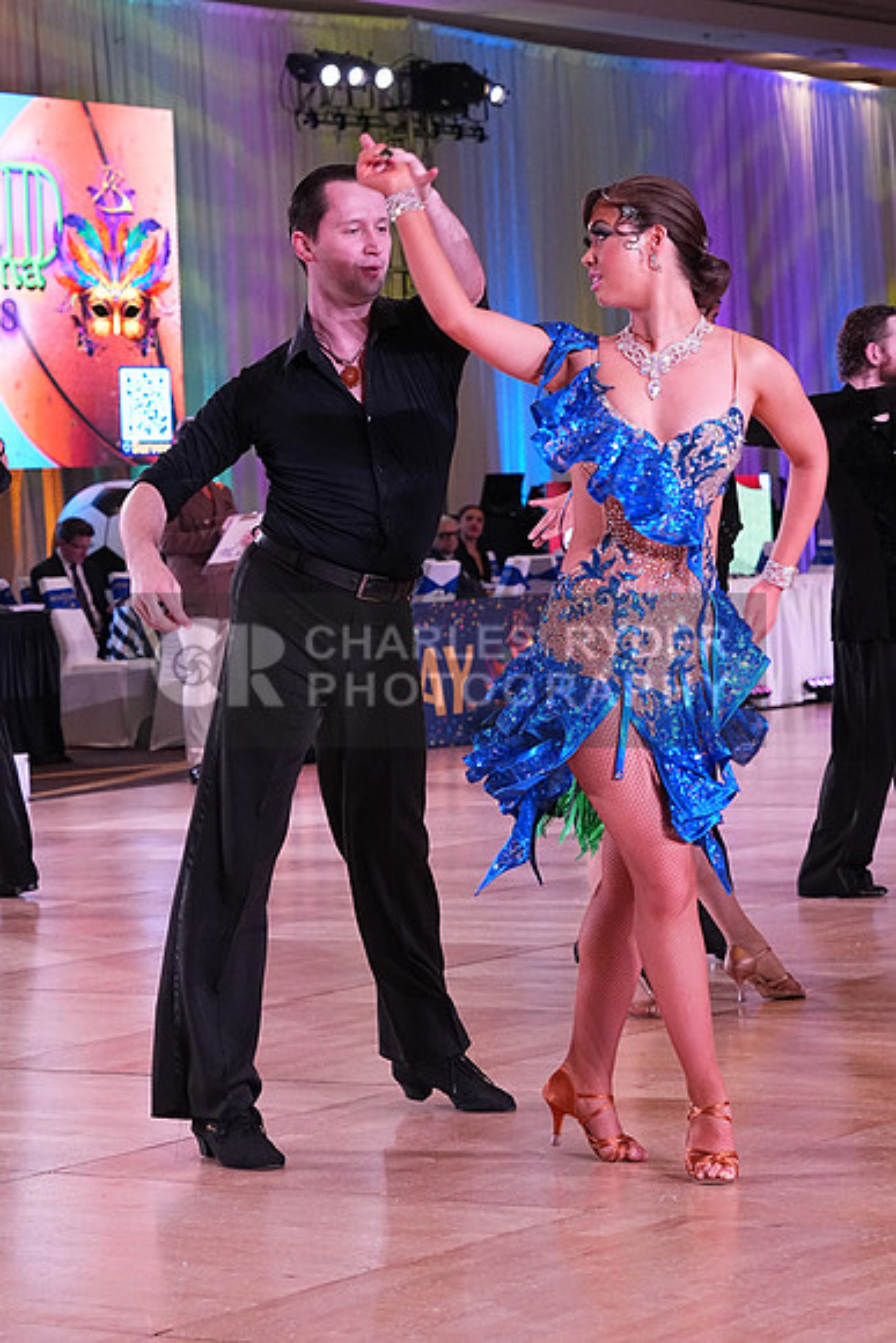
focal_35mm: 109
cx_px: 448
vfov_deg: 18.8
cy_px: 672
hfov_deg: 12.6
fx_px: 4067
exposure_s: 1/320
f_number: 6.3
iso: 3200
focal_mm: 73
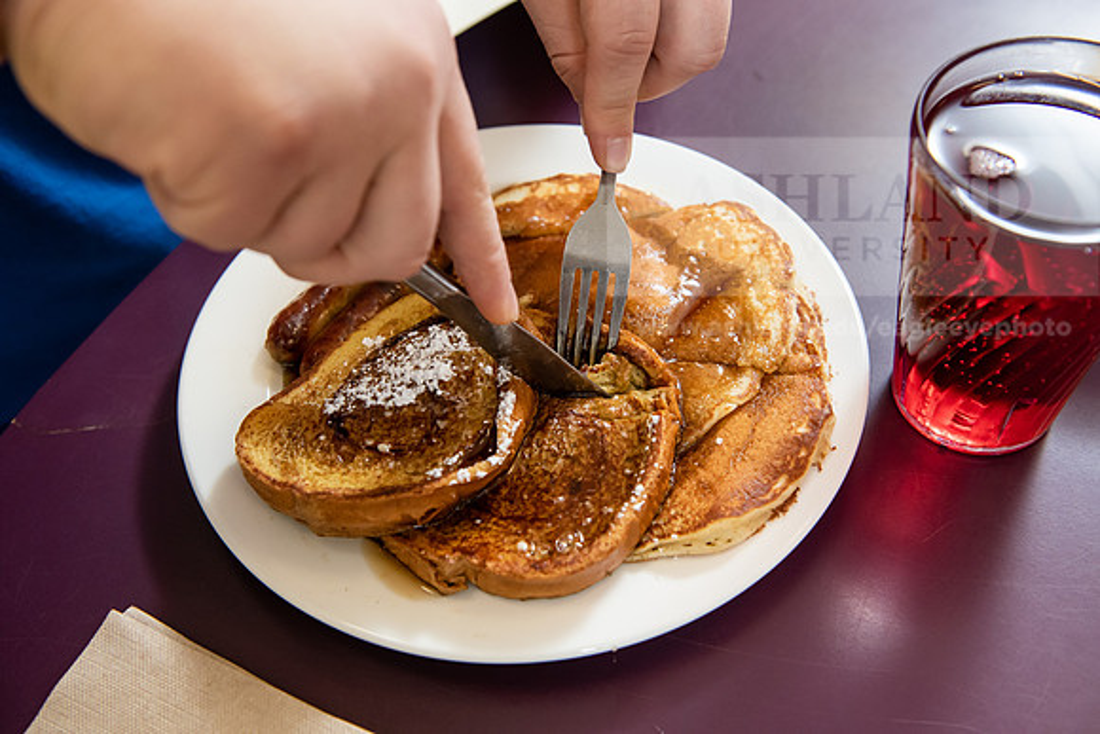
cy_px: 367
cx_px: 550
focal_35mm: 40
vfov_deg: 33.4
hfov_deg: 48.4
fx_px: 1222
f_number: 4.5
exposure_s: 1/250
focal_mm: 40
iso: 1000
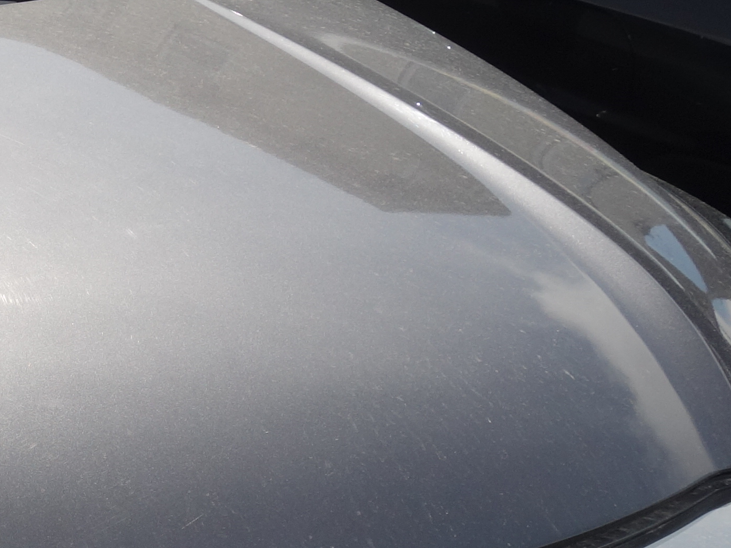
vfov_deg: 13.9
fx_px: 2238
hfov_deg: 16.7
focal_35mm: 106
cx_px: -388
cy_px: 415
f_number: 5.6
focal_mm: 10.4
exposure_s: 1/640
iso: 125
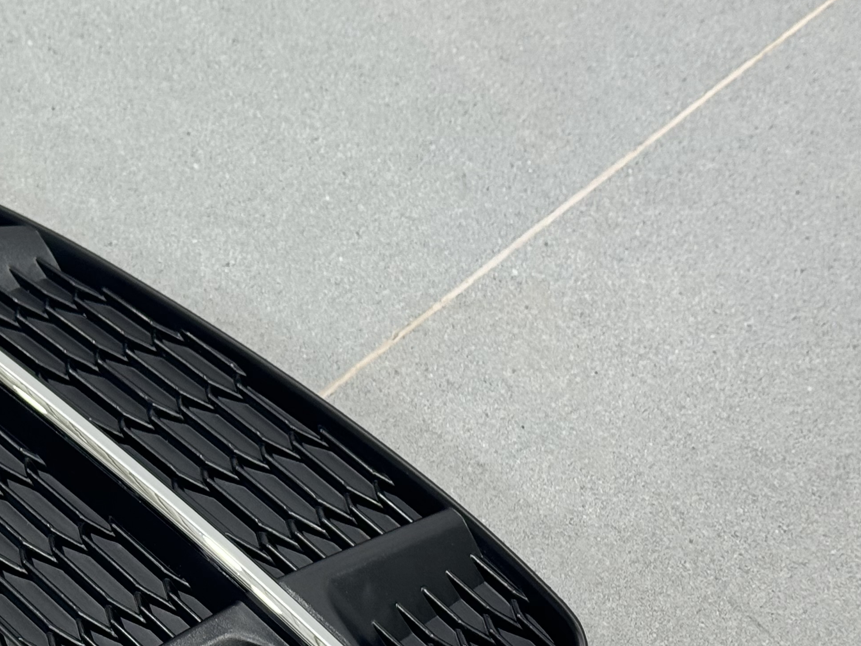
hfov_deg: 19.3
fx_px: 2488
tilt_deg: -54.1
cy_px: 581
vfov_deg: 14.6
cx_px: 117
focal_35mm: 100
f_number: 1.78
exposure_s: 1/100
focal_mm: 6.76
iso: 160
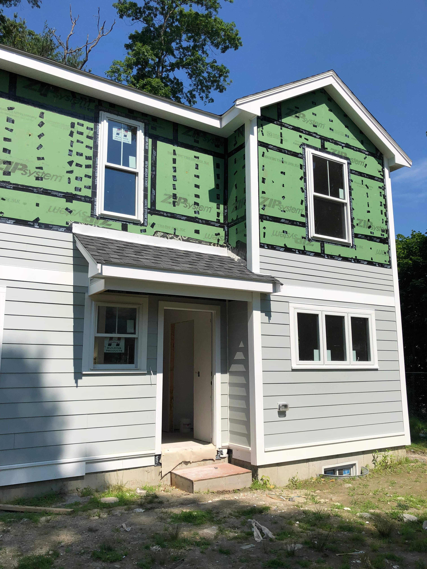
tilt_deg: +12.8
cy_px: 284
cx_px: 214
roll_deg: +0.4
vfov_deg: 63.4
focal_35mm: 28
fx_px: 461
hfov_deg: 49.7
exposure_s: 1/3205
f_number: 1.8
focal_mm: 4
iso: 25
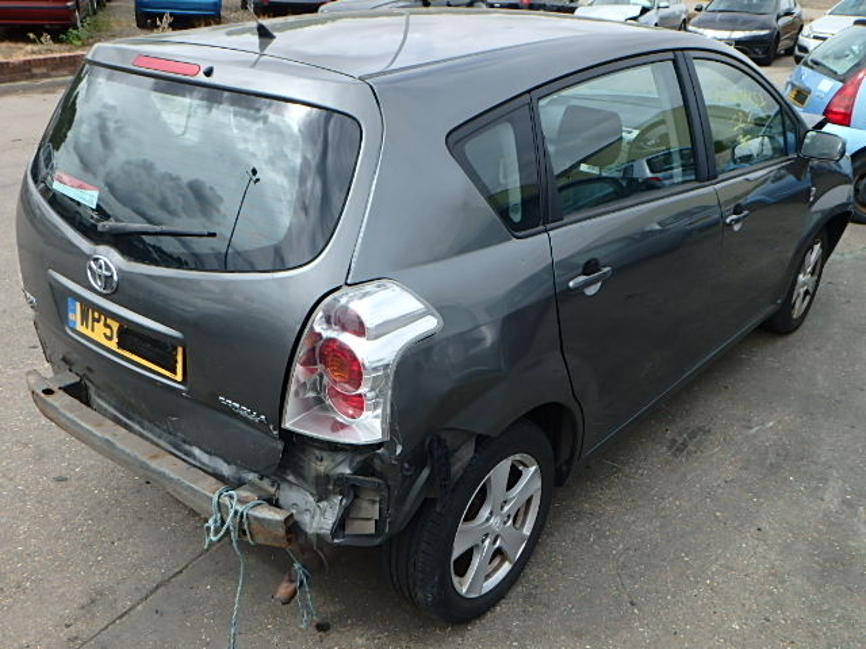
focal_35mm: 31
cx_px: 433
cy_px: 324
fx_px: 776
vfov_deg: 45.4
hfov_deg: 58.4
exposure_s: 1/400
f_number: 4.7
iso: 125
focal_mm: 5.6
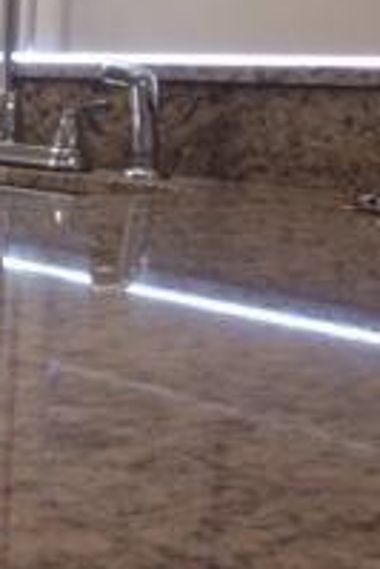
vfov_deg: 20.9
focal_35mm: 97
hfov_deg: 11.9
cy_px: 166
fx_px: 1533
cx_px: -489
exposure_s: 1/30
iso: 40
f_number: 2.2
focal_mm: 4.15
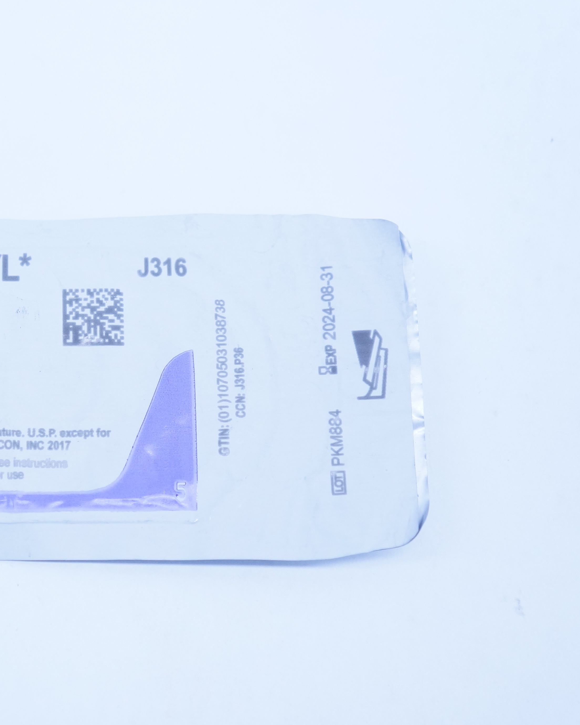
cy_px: 392
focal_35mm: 85
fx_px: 1824
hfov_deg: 17.7
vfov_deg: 22.5
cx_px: 15
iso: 800
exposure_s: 1/250
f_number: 4.5
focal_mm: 34
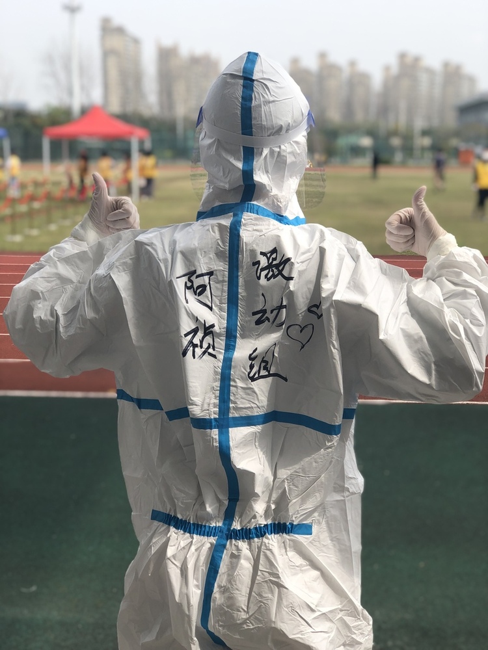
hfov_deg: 25.7
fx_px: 1071
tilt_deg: -10.0
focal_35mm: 57
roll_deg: +0.9
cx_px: 244
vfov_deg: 33.8
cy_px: 325
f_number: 2.8
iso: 20
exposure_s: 1/685
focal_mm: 6.6
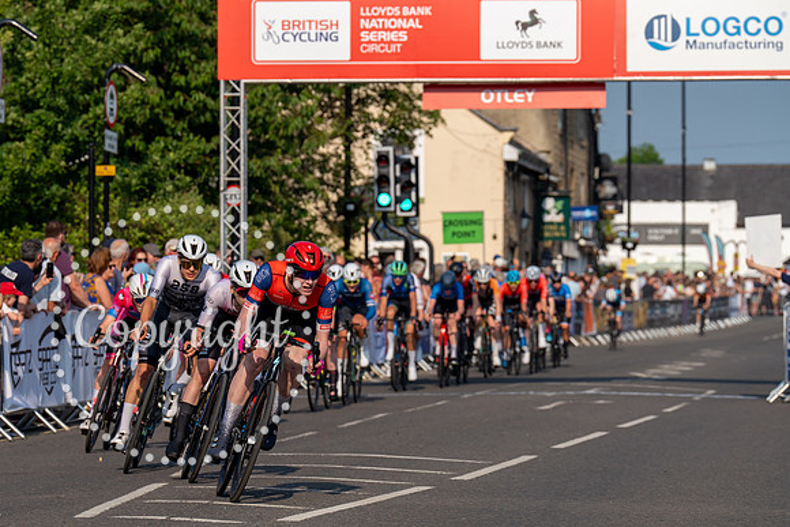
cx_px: 342
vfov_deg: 6.5
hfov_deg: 9.8
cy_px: 282
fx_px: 4613
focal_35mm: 210
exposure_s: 1/1000
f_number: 6.3
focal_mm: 182
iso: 160
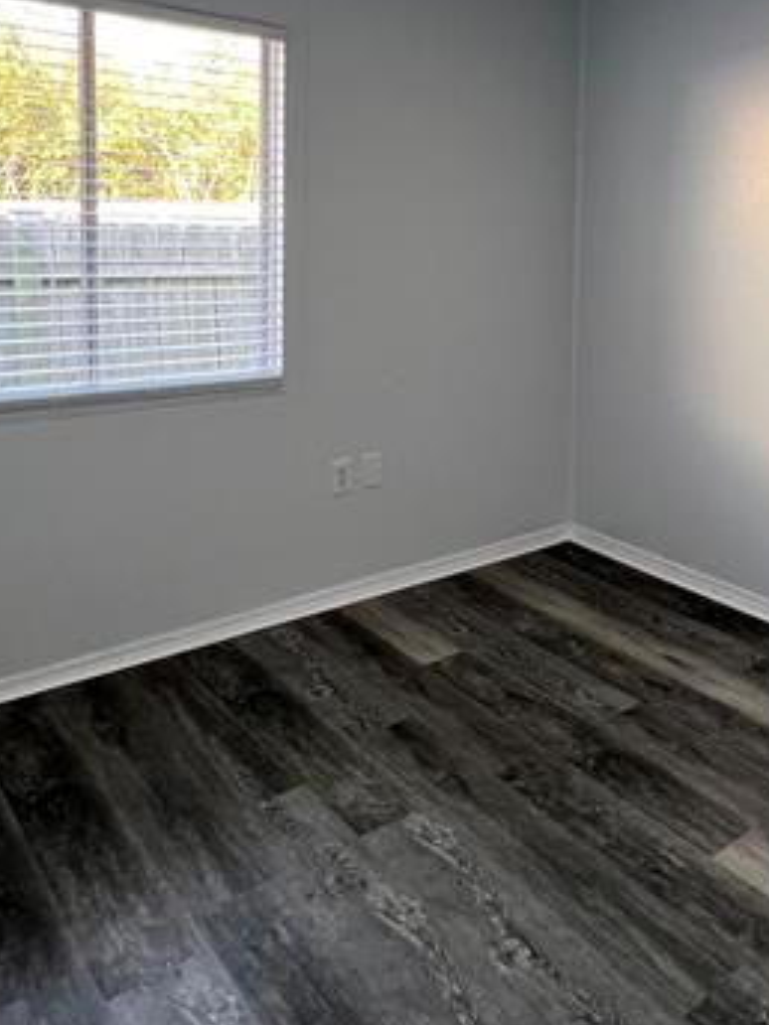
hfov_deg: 44.6
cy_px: 298
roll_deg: -1.5
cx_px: 668
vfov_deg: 59.4
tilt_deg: -4.1
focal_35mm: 29
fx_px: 859
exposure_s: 1/120
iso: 125
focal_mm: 1.57
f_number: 1.8
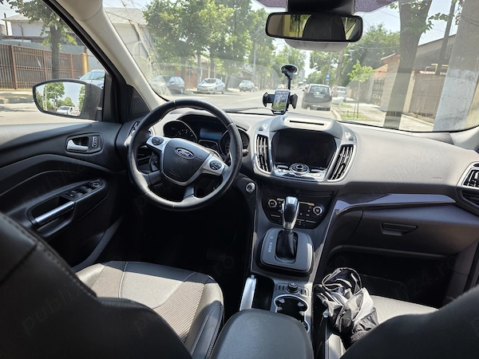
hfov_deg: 73.9
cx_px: 240
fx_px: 318
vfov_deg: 58.9
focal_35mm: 23
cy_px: 180
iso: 80
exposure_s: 1/1350
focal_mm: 6.3
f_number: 1.7
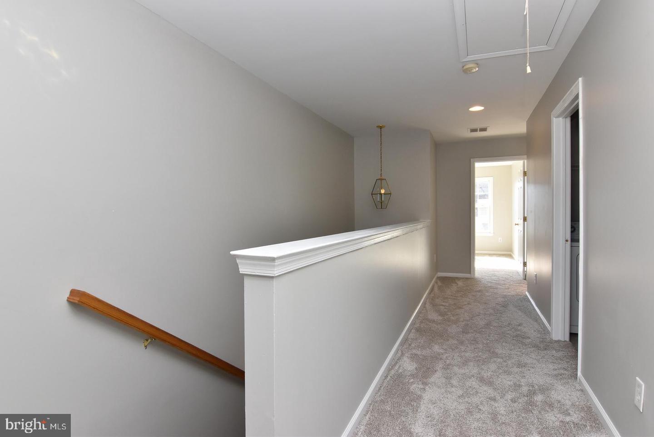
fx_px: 327
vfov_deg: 67.5
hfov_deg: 90.0
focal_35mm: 18
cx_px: 327
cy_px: 218
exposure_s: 1/60
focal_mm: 12
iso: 800
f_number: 11
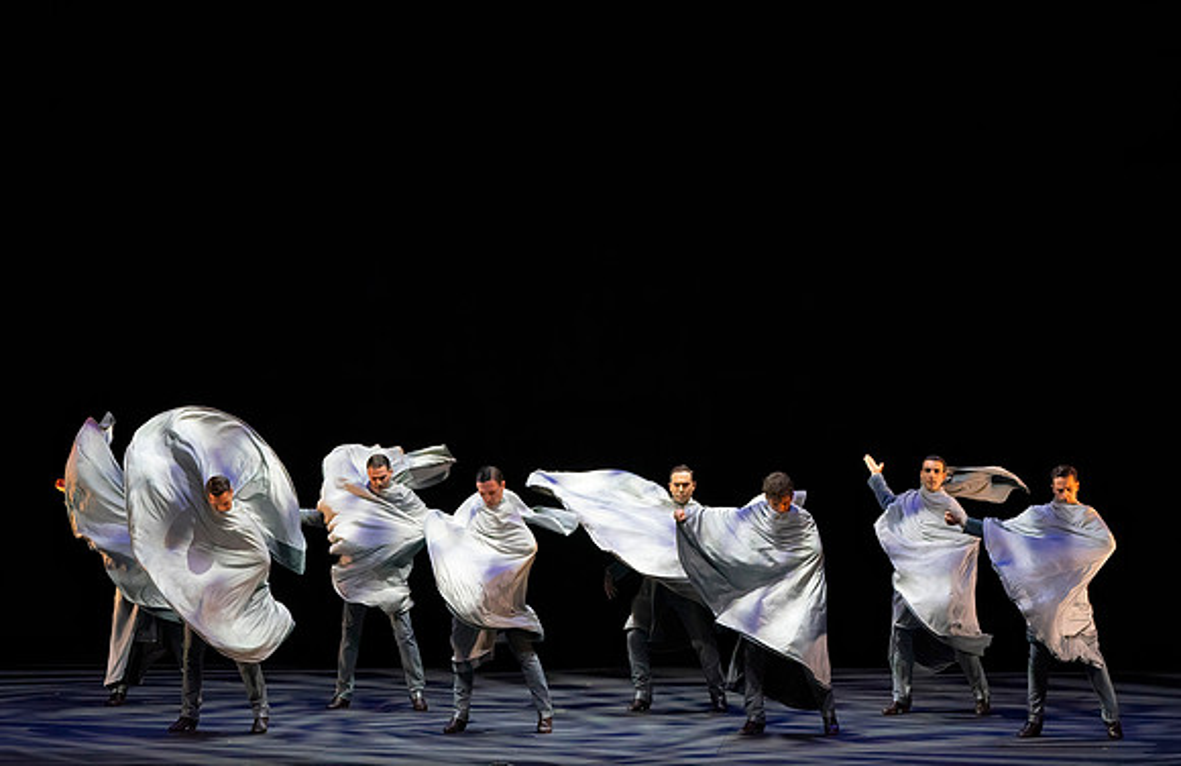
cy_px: 473
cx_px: 566
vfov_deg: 8.1
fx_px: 5397
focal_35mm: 166
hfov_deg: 12.5
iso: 10000
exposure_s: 1/400
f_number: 8
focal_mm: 137
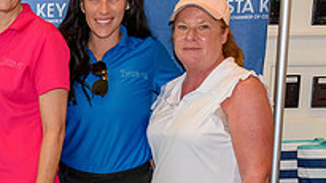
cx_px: -57
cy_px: 201
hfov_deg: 24.3
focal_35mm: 80
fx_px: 691
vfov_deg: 14.7
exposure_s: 1/100
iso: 800
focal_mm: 18
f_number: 5
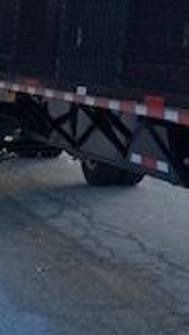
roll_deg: -2.8
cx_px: 345
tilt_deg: +9.2
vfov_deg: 17.7
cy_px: -129
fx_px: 986
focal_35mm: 111
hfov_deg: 10.3
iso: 32
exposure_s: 1/2513
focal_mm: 4.25
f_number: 1.8
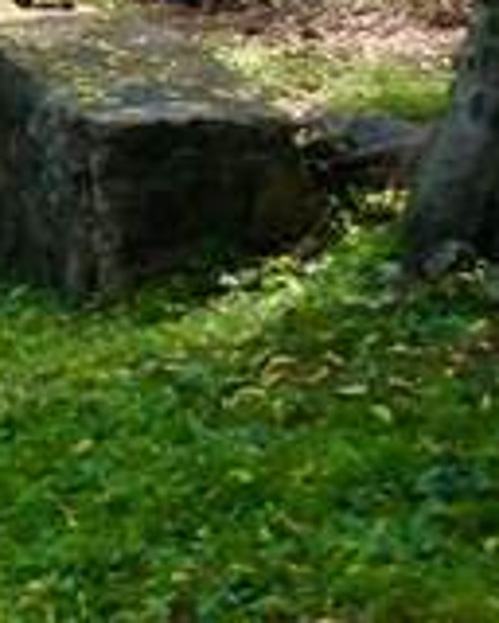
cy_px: -308
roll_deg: -0.7
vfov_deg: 7.4
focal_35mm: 258
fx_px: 4763
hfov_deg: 5.3
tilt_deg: -2.2
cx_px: -1419
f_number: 2.4
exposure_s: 1/121
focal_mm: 4.12
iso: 50
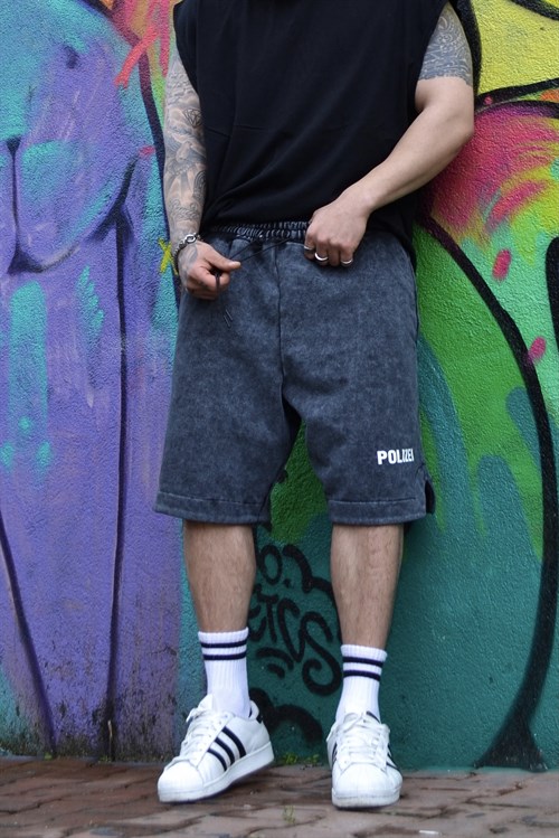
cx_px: 280
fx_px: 768
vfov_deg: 57.2
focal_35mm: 33
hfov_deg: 40.0
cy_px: 419
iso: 100
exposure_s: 1/60
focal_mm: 22
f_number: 5.6
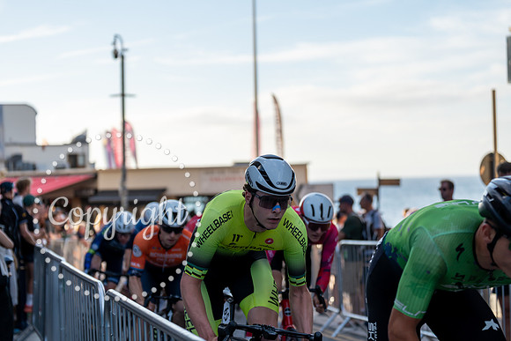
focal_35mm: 70
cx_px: 256
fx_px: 994
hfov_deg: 28.8
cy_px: 170
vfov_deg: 19.5
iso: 100
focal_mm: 70
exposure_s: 1/1000
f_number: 2.8
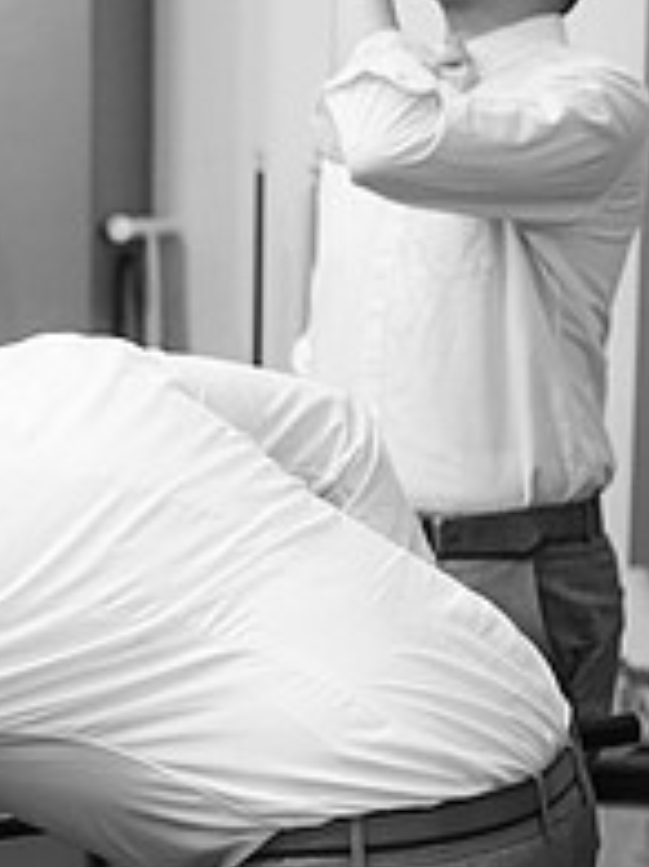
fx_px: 2503
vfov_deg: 19.5
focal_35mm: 100
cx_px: -311
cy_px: 640
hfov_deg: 13.9
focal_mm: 35
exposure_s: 1/125
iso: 500
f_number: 1.4
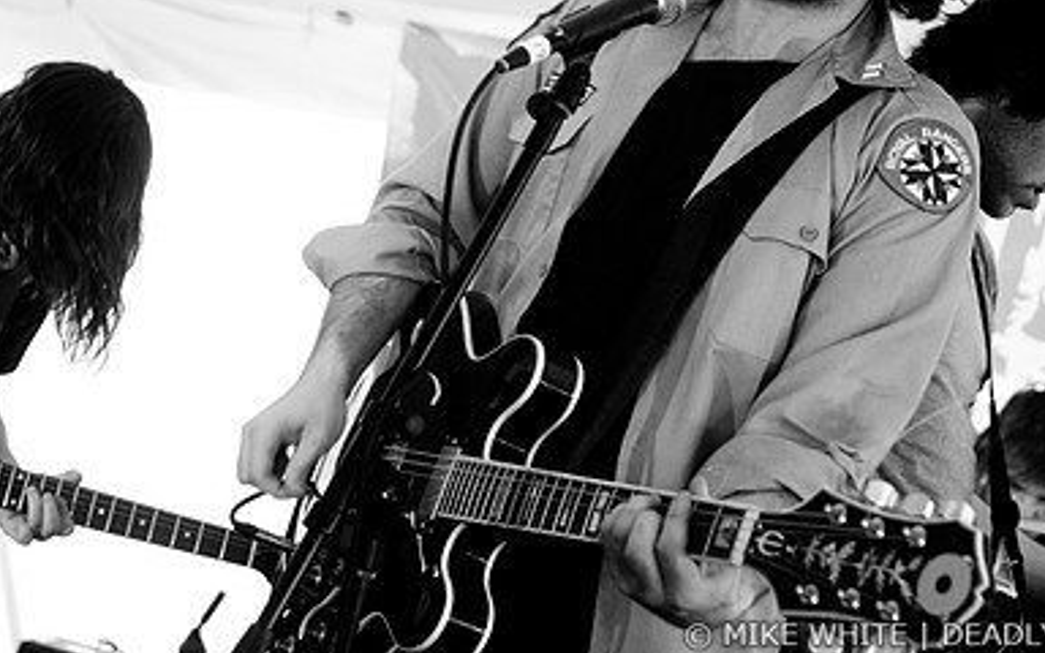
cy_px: 135
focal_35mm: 81
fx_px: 2300
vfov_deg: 16.1
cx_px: 498
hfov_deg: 25.6
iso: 800
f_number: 3.2
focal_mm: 35
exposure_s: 1/160
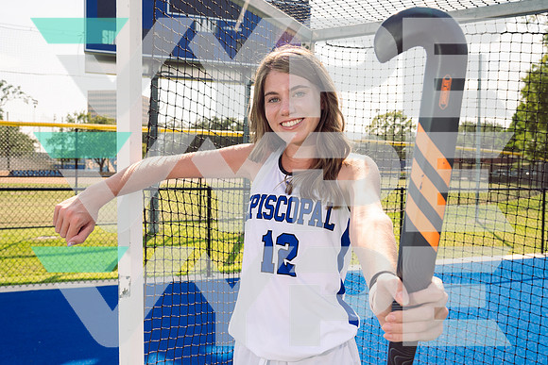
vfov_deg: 42.3
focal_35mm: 31
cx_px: 274
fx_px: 472
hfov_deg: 60.3
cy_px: 182
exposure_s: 1/250
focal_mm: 31
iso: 50
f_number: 6.3
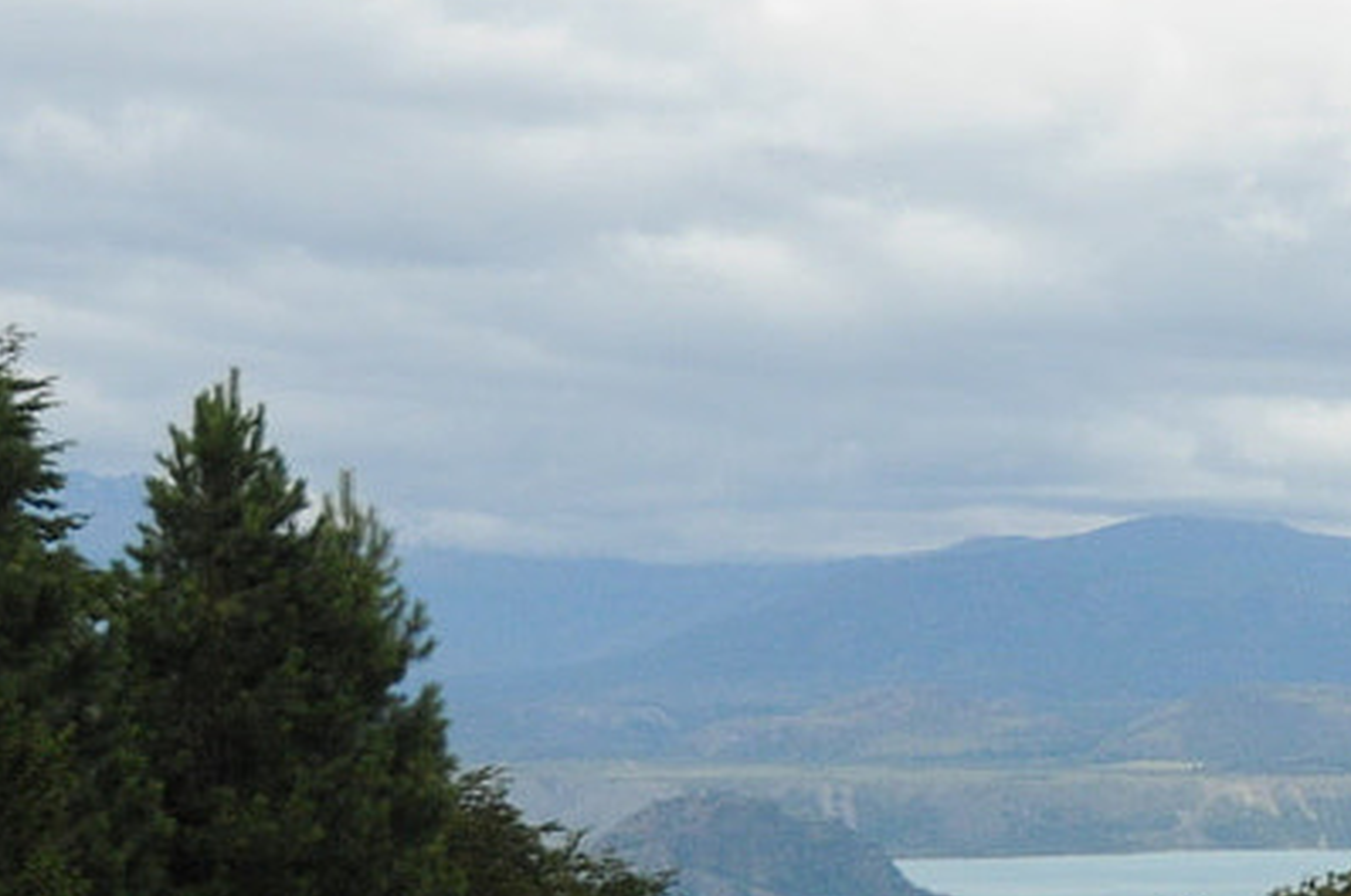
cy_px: 524
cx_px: 1589
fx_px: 6557
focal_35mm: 175
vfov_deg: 7.8
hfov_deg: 11.5
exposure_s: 1/2500
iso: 500
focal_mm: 29
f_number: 5
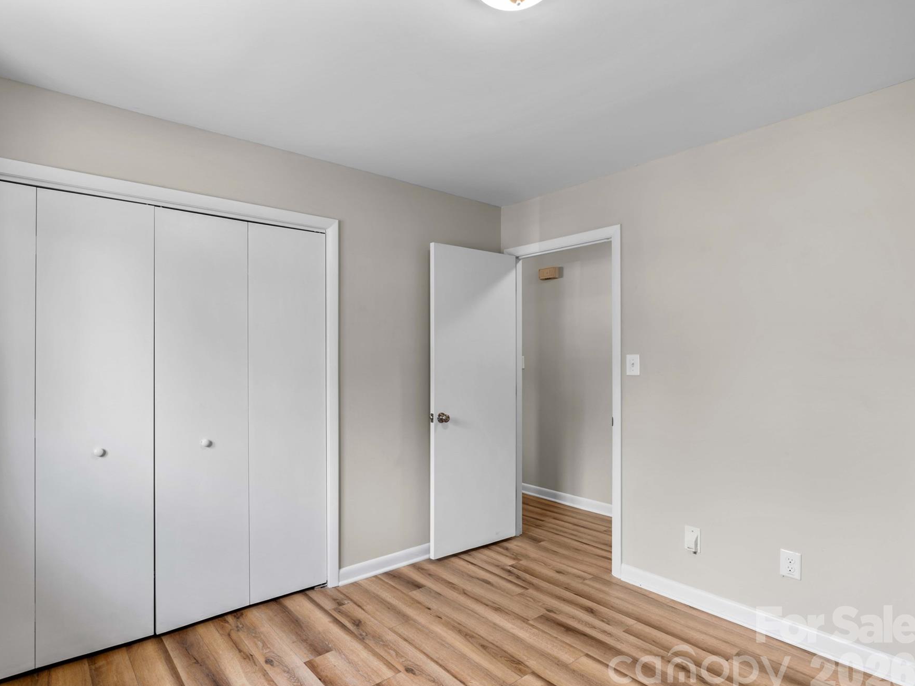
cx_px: 387
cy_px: 352
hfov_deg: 87.1
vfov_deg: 71.6
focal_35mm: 18
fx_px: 476
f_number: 8
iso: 100
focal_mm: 16
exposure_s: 1/2.5
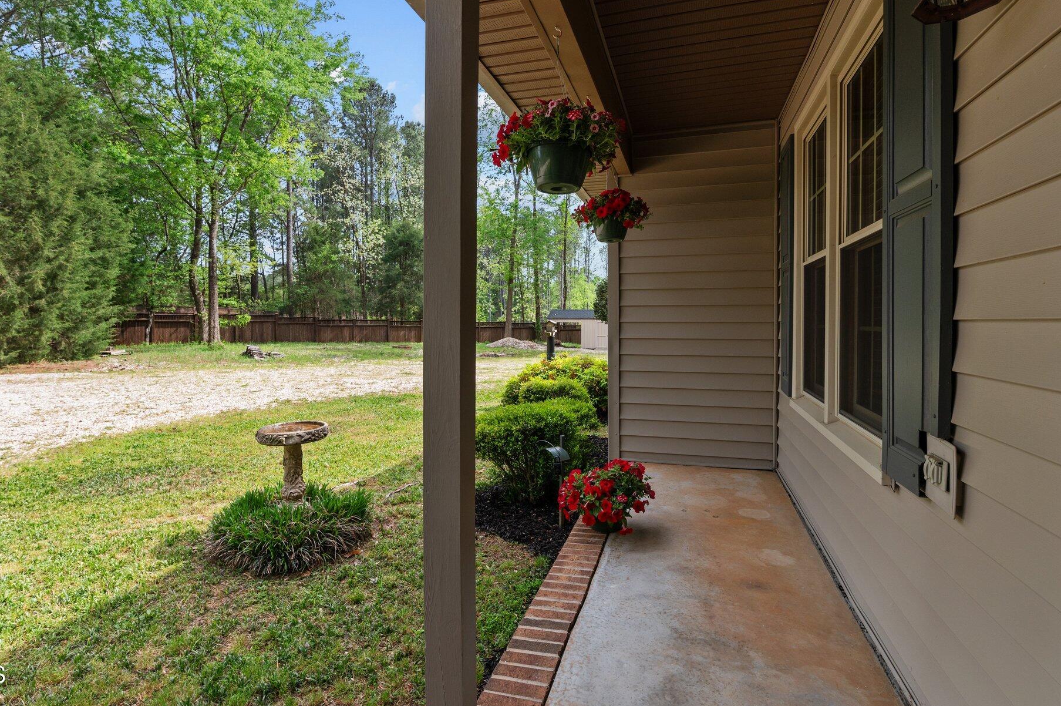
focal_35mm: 17
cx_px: 545
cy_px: 311
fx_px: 501
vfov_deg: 70.1
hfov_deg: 93.3
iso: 400
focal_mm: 15
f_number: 6.3
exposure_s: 1/500
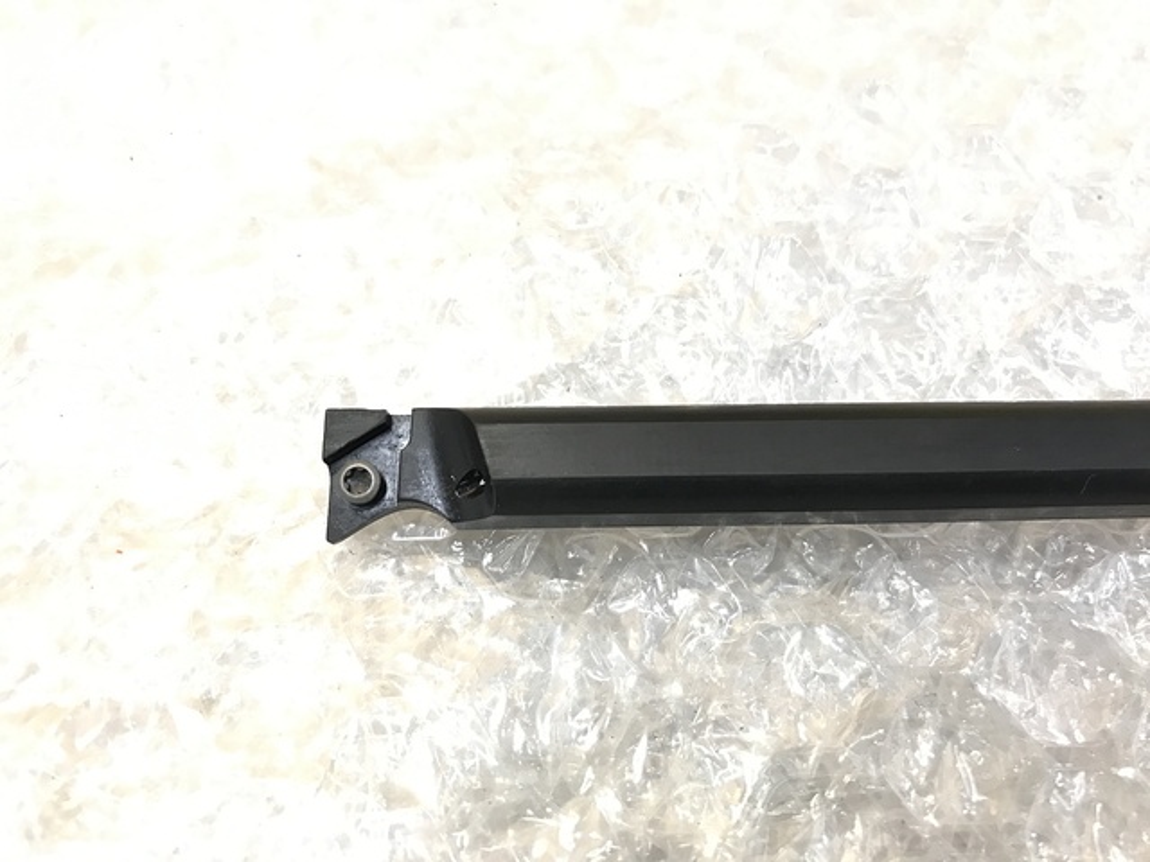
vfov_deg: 49.7
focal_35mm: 28
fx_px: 930
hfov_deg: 63.4
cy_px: 431
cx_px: 575
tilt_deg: -65.0
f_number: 1.8
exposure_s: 1/17
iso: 40
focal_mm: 3.99
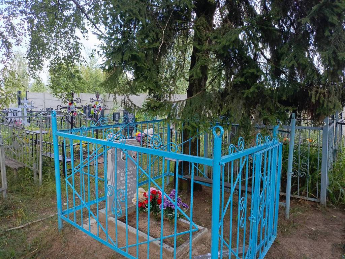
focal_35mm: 25
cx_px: 172
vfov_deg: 54.9
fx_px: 249
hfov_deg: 69.4
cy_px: 130
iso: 240
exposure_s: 1/100
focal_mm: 4.76
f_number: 1.69
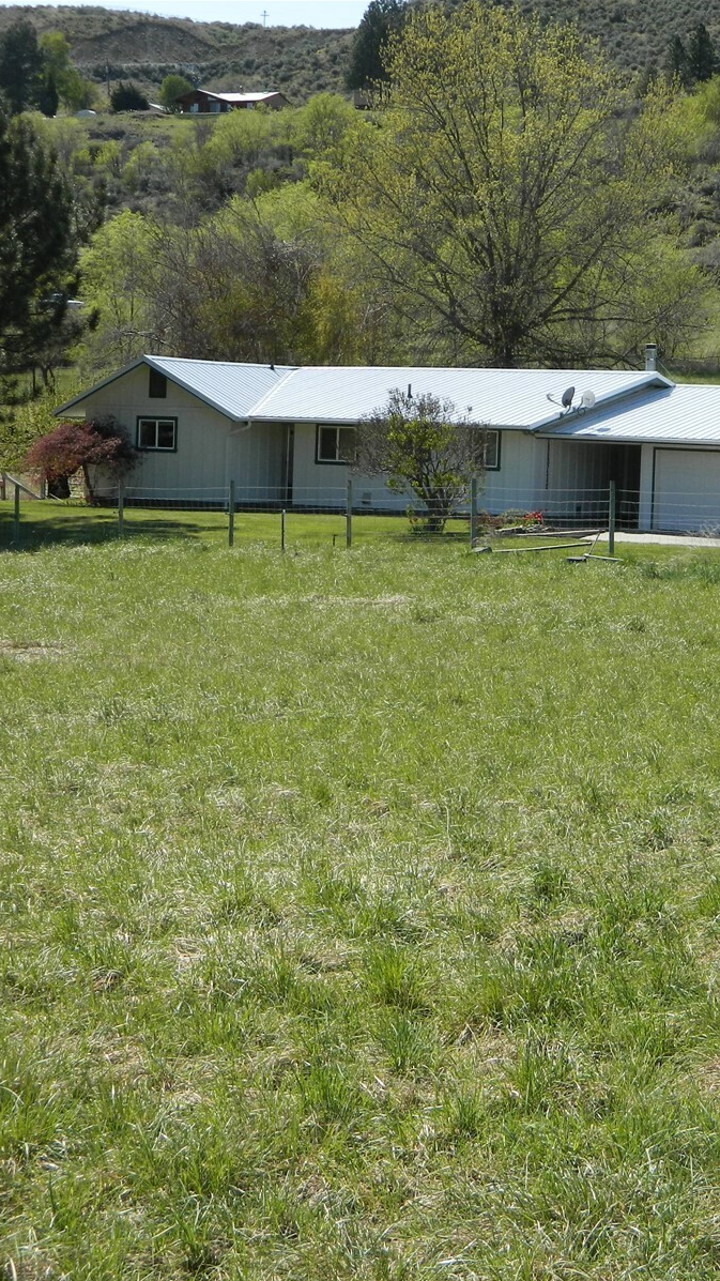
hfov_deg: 14.5
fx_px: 2818
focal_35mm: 83
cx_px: 563
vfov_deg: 25.6
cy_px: 641
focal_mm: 10.2
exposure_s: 1/640
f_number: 3.8
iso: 80
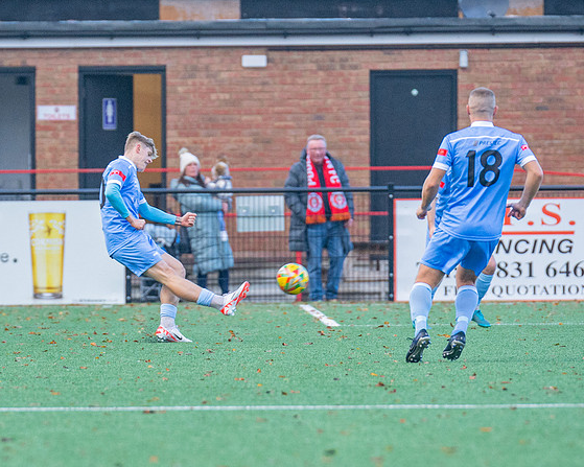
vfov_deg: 2.4
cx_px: 196
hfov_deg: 3.0
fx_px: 11181
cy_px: 225
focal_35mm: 647
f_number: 4
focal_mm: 300
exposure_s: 1/1250
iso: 2000
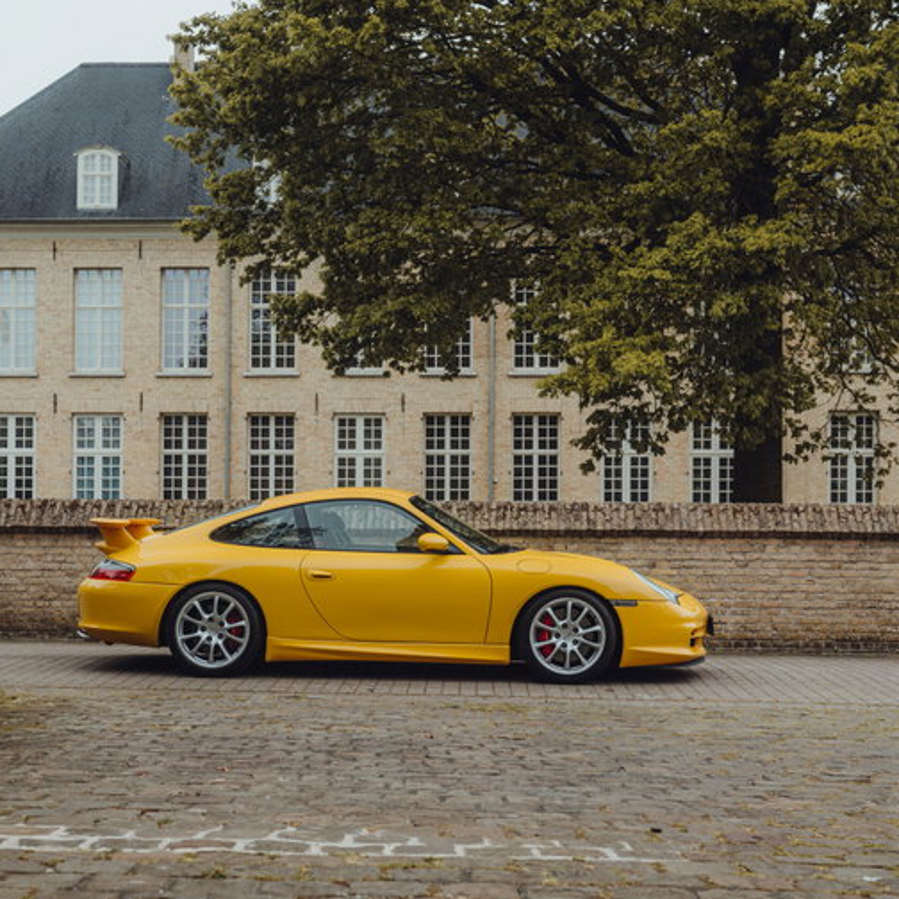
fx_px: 1675
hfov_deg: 30.0
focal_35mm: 57
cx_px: 385
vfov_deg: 30.0
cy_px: 452
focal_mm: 44
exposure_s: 1/160
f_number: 5.6
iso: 200
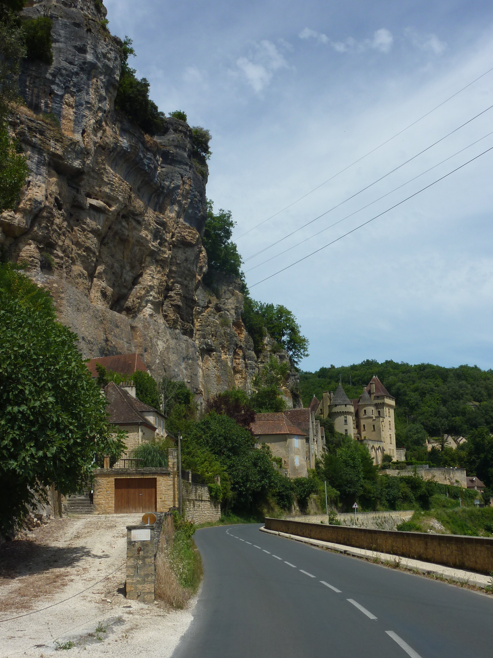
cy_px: 329
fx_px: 798
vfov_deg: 44.8
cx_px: 246
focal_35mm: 42
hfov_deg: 34.3
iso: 80
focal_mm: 6.9
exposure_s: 1/500
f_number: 5.6
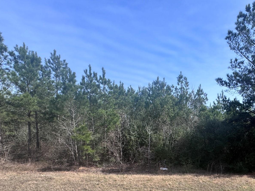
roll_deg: -0.5
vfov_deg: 53.0
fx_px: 177
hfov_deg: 65.5
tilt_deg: -1.8
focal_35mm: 24
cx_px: 202
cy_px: 153
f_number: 2.2
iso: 50
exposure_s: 1/840
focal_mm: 2.22
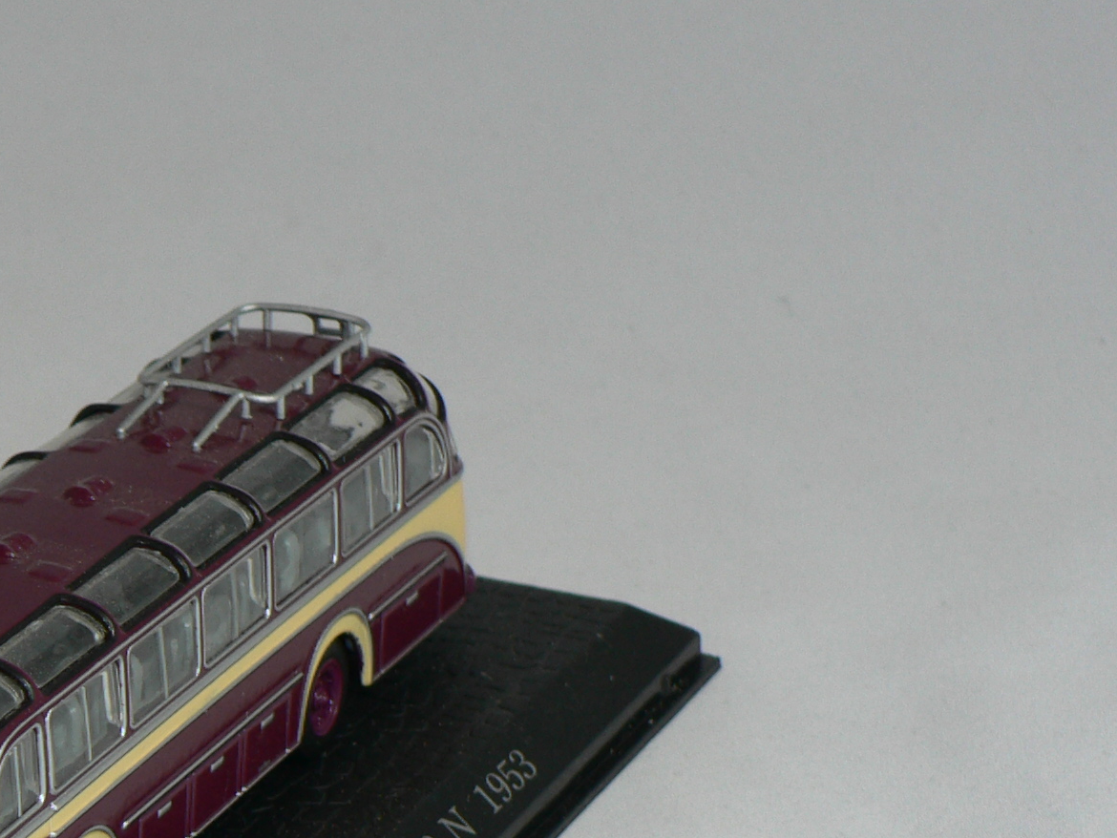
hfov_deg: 13.9
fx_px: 4518
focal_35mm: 140
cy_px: 693
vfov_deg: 10.6
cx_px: -22
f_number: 3.2
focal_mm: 10.7
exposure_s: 1/60
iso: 80
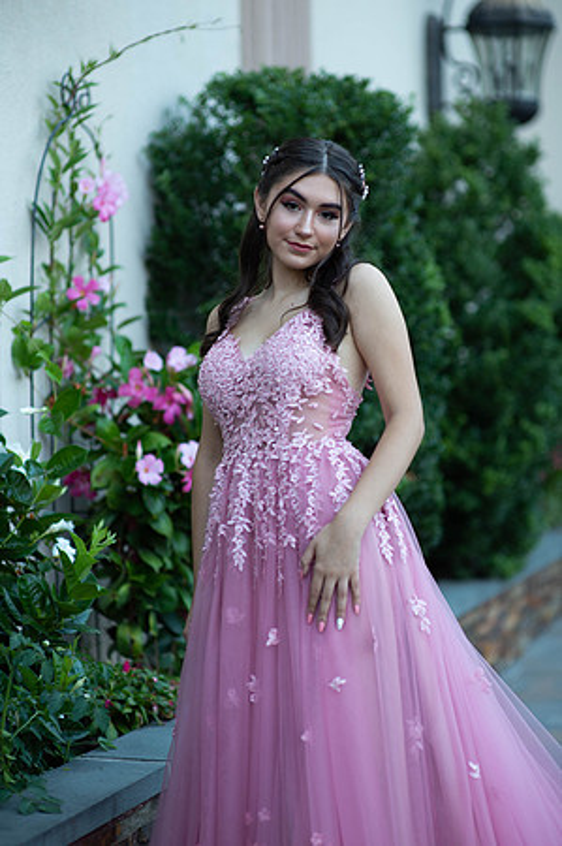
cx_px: 281
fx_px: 1995
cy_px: 423
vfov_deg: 23.9
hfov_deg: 16.0
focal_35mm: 85
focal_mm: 85
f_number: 2
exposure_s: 1/640
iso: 250
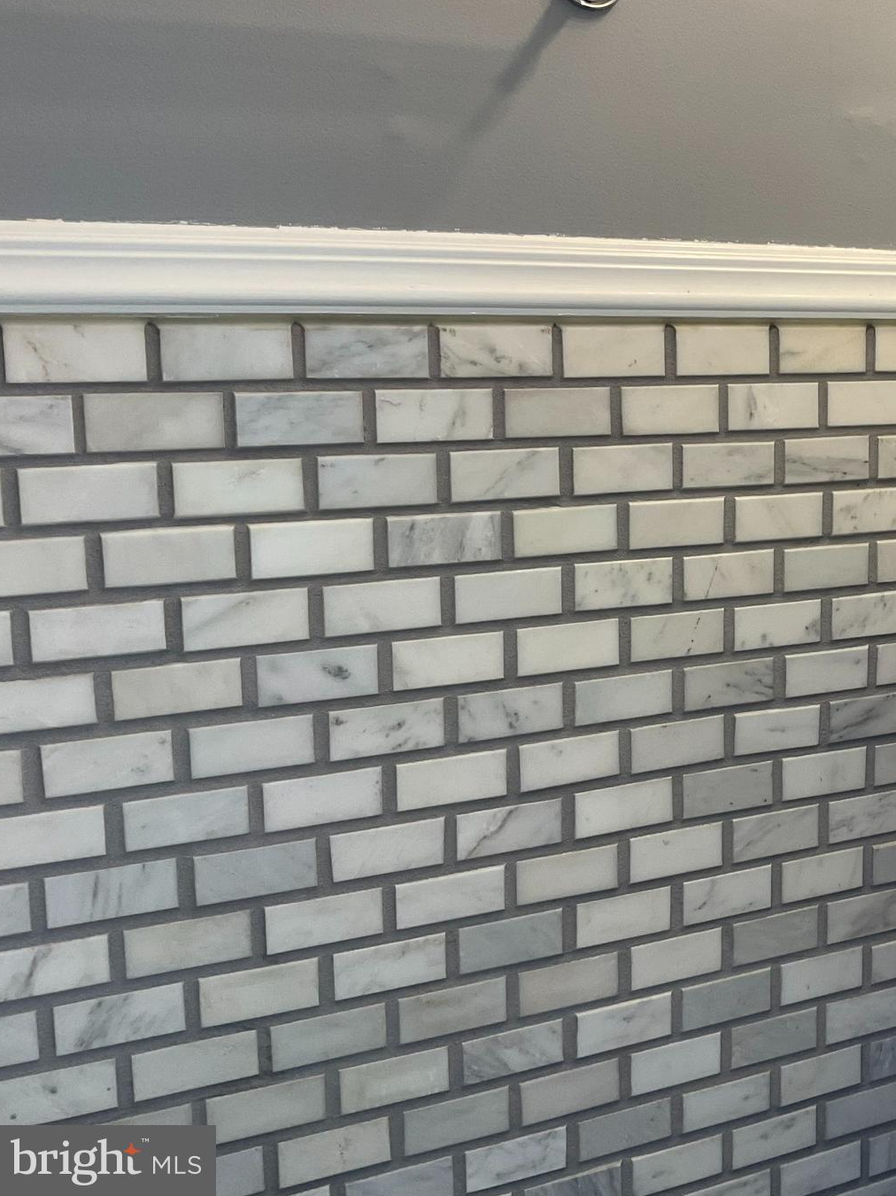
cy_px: 517
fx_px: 1519
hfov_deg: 30.5
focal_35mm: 44
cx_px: 901
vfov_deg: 42.9
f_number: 1.8
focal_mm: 3
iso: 50
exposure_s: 1/120
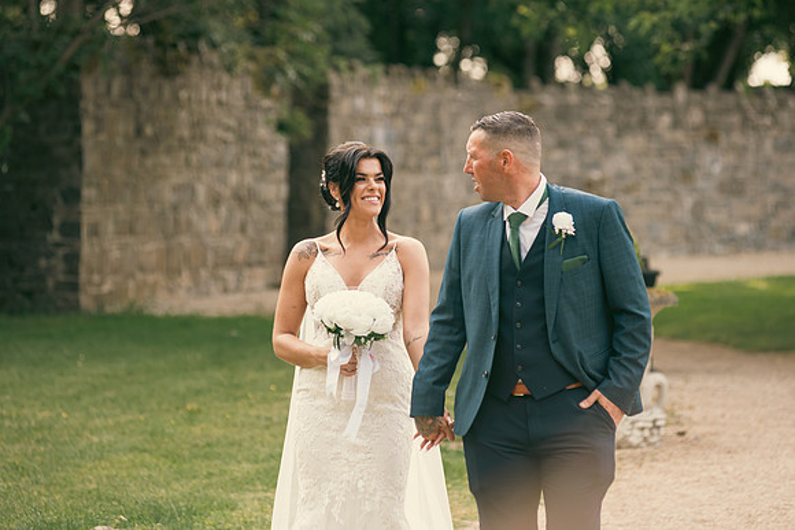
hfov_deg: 12.1
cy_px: 265
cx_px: 398
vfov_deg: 8.1
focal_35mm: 170
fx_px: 3755
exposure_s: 1/200
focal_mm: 170
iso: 125
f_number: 3.5
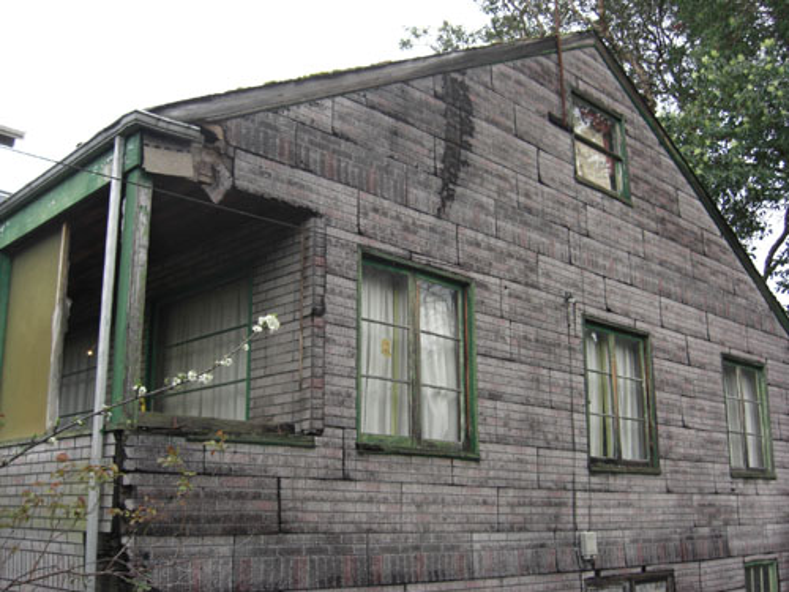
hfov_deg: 49.0
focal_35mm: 38
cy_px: 296
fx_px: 866
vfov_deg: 37.7
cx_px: 394
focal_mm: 7.9
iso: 80
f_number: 2.8
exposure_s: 1/200
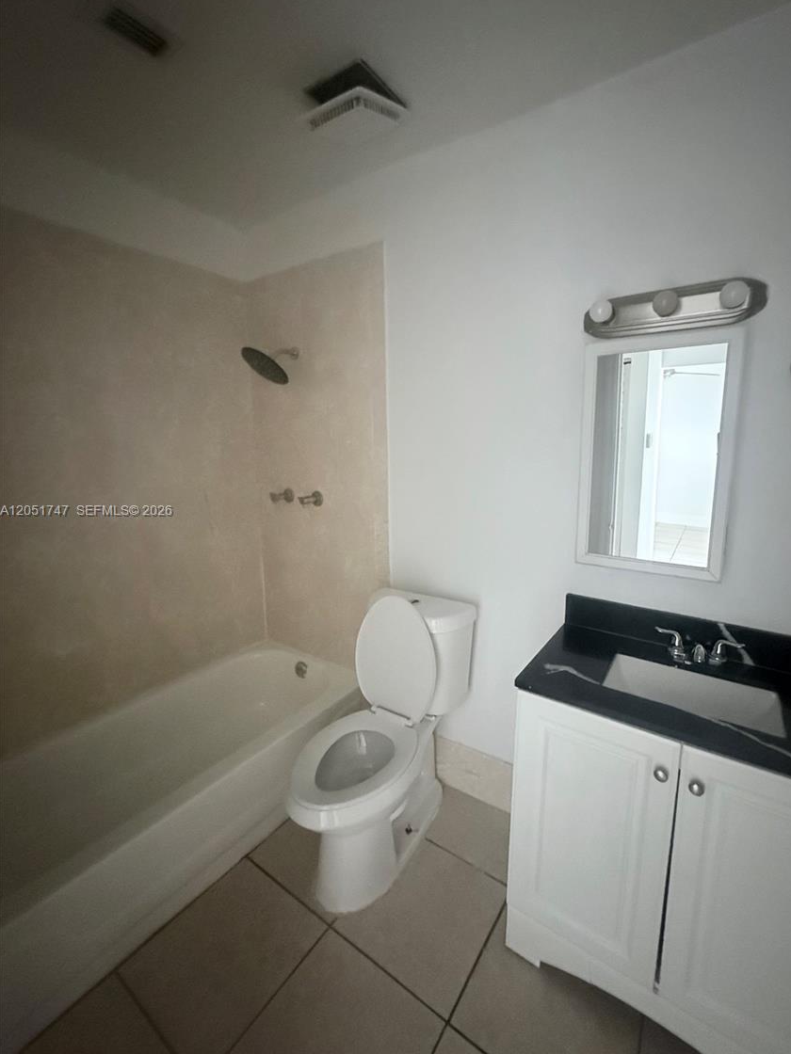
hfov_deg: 81.6
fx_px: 457
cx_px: 422
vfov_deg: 98.1
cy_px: 512
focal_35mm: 15
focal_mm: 2.22
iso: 1600
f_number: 2.2
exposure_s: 1/34
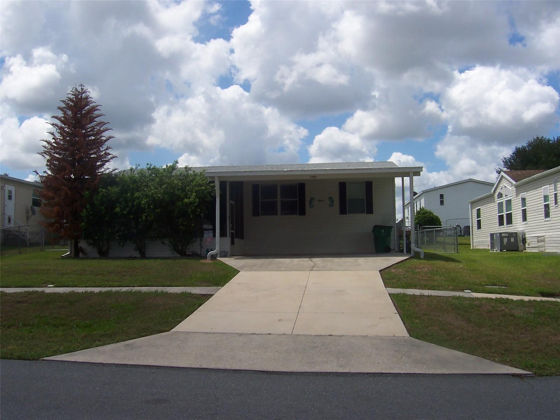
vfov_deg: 38.7
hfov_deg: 50.1
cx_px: 280
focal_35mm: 37
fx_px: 599
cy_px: 210
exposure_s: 1/750
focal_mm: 5.6
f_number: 5.6
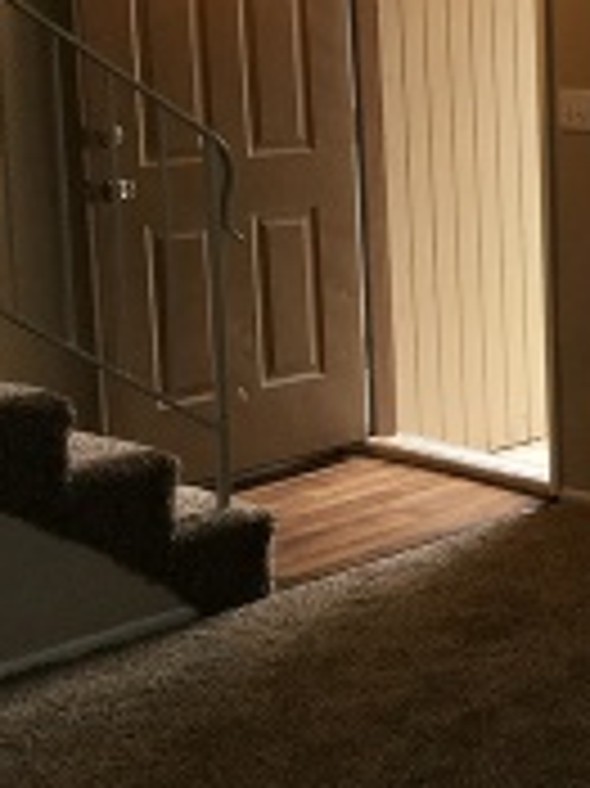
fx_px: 1934
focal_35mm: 85
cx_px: 761
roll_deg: +0.4
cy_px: 243
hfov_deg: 16.4
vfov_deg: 22.9
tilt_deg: -9.9
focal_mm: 3.3
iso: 50
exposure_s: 1/30
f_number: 2.4
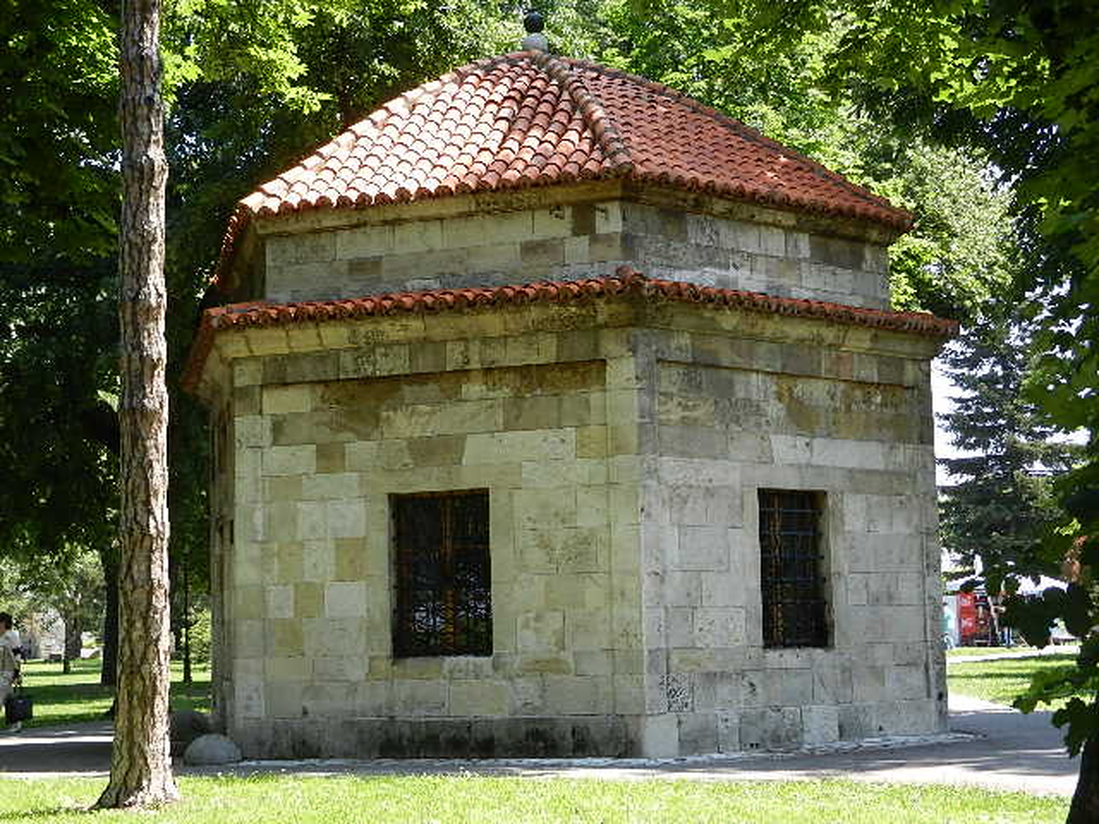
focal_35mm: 60
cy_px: 412
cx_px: 550
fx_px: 1905
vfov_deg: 24.4
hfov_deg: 32.2
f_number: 4.5
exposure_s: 1/200
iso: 160
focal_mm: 10.9
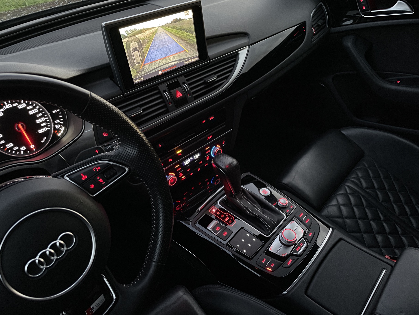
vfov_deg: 53.1
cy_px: 158
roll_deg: +6.6
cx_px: 210
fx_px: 315
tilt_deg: -36.4
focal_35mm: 26
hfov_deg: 67.3
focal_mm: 4.2
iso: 250
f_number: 1.6
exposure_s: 1/8
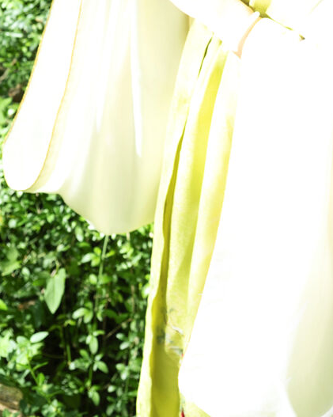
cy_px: 40
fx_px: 1936
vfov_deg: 12.2
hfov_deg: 9.8
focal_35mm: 157
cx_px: 293
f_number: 4
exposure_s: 1/200
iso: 160
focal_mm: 49
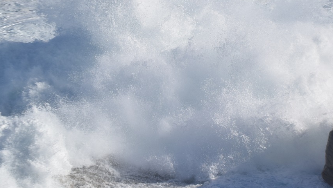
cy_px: 4
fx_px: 830
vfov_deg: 12.7
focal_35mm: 94
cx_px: 233
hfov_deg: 22.5
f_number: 8
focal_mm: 34
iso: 250
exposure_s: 1/2000
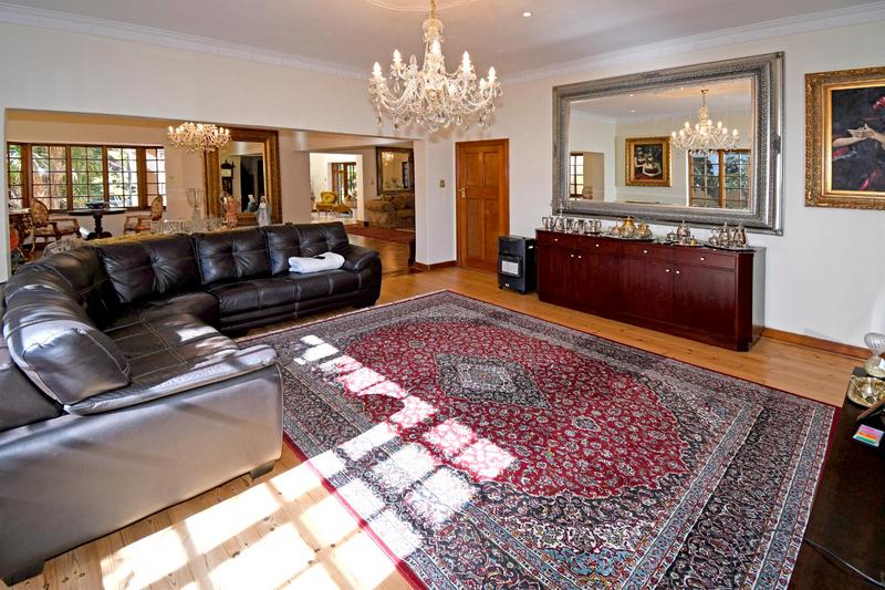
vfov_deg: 77.3
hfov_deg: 100.4
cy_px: 295
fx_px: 369
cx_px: 442
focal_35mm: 15
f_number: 4.5
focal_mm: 10
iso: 160
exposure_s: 1/60
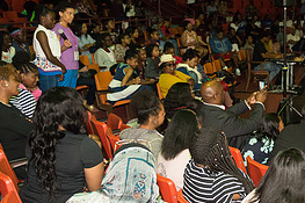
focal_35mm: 53
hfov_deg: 34.3
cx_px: 304
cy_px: 57
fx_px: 449
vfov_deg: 25.3
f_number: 3.2
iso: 3200
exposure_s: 1/320
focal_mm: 24
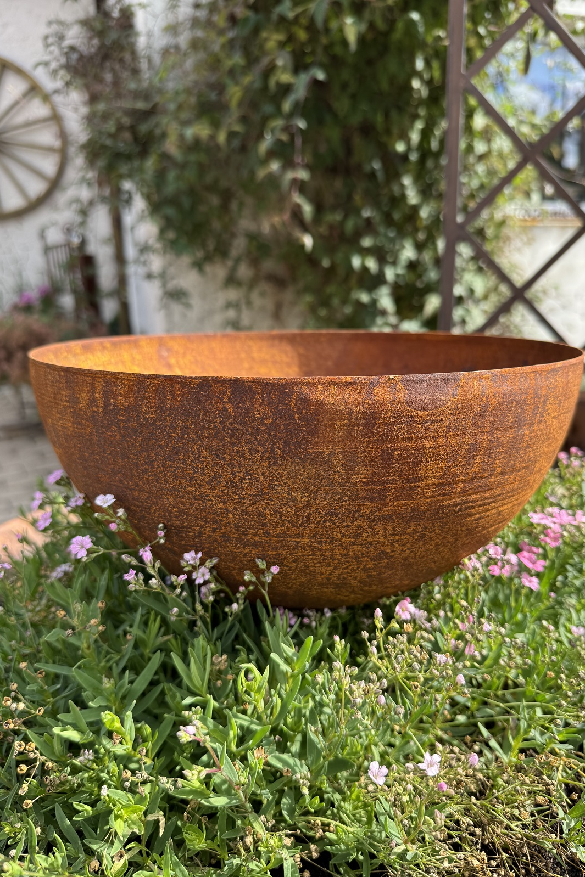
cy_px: 438
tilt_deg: -16.5
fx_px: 609
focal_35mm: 25
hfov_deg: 51.3
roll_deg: +0.6
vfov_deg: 71.5
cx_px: 301
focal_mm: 6.76
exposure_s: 1/756
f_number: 1.78
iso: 80
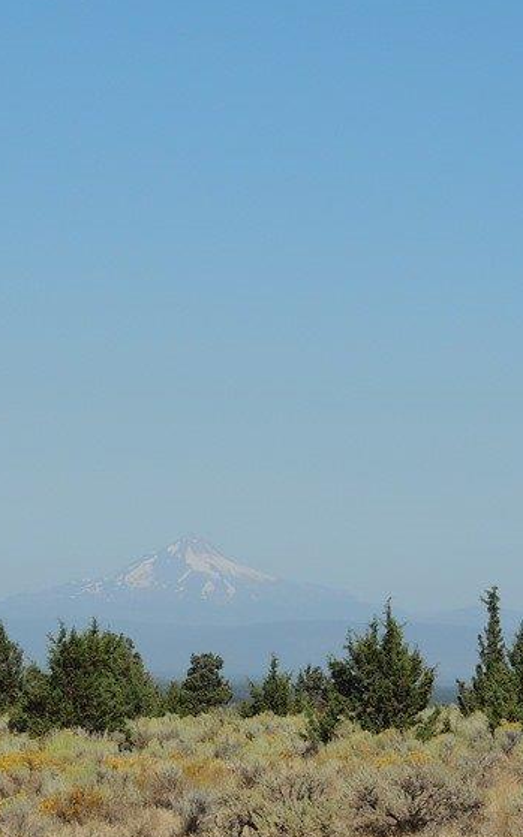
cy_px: 496
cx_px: 153
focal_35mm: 233
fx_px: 5318
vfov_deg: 9.0
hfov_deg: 5.6
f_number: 4.2
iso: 100
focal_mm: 21.4
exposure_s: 1/1250
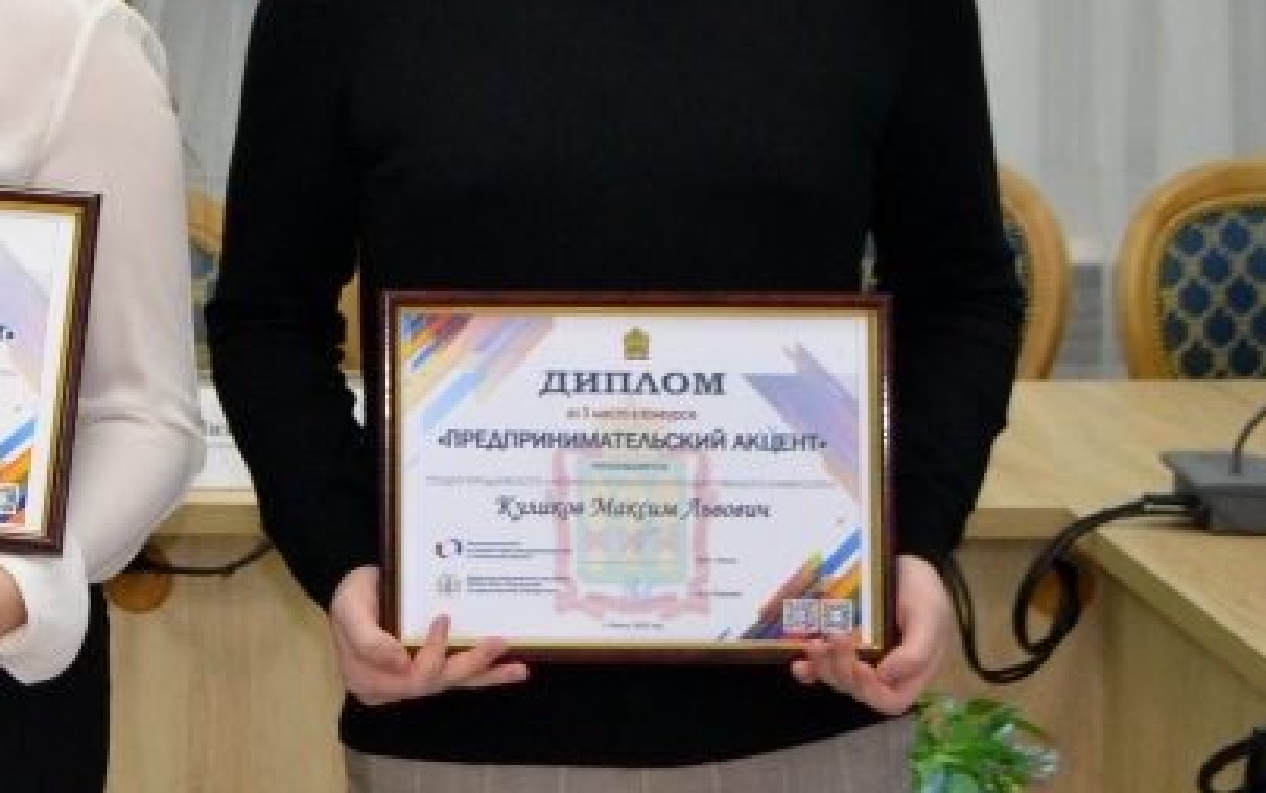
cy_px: -17
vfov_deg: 11.8
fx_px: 3797
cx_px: -185
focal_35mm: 110
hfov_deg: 18.1
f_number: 4.5
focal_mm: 30
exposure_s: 1/60
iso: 1250
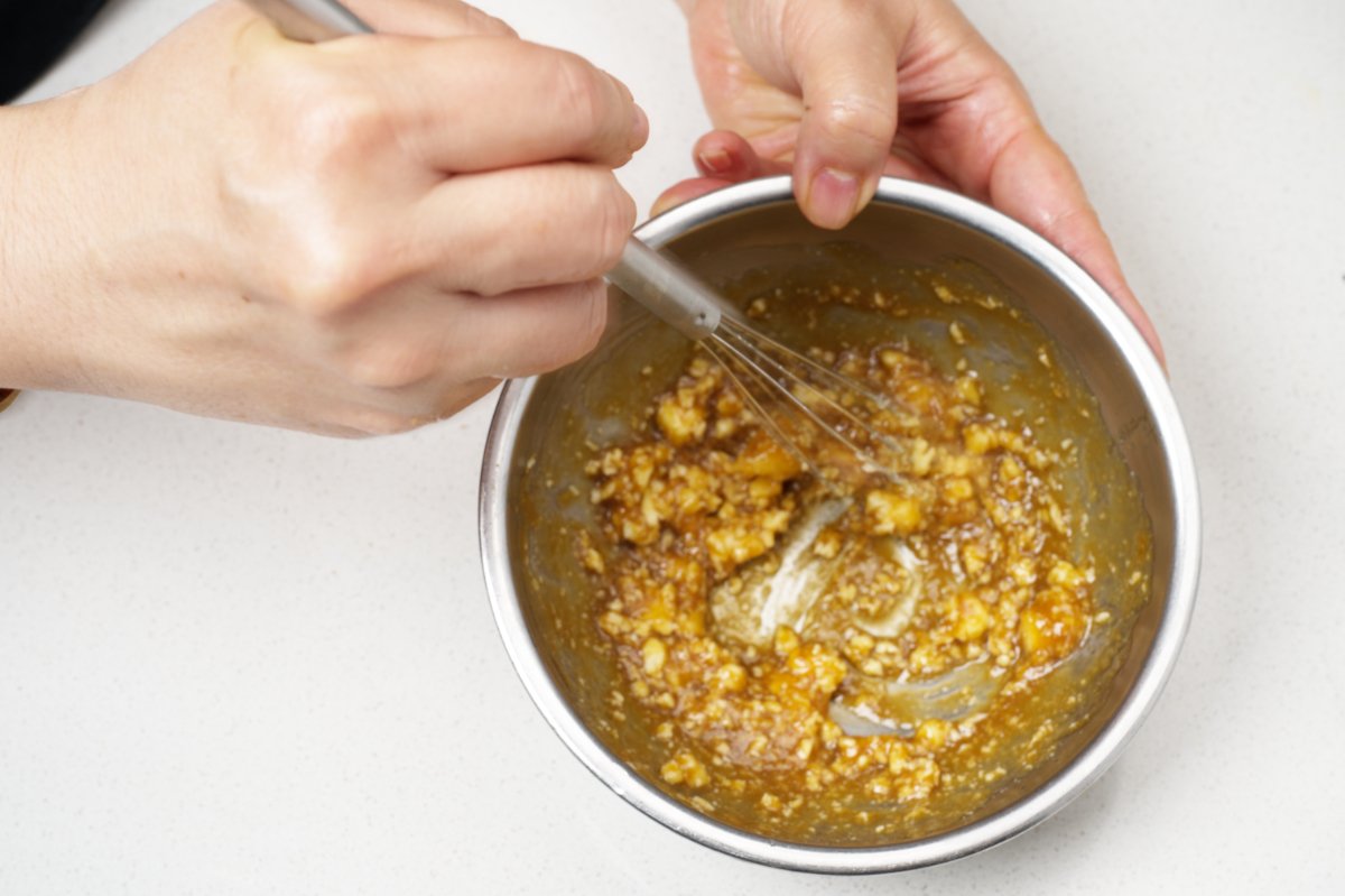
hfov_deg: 32.9
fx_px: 2278
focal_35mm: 61
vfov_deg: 22.2
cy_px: 448
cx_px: 672
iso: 200
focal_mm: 61
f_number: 11
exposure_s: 1/50
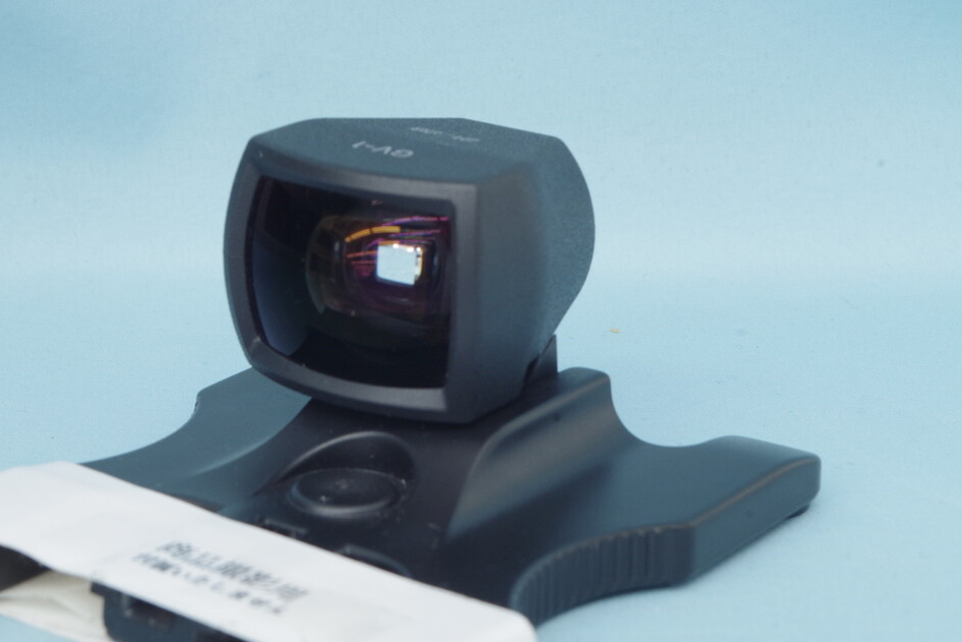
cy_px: 328
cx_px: 359
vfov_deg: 11.1
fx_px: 3304
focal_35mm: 124
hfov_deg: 16.5
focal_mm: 65
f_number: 18
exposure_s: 1/2
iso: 400
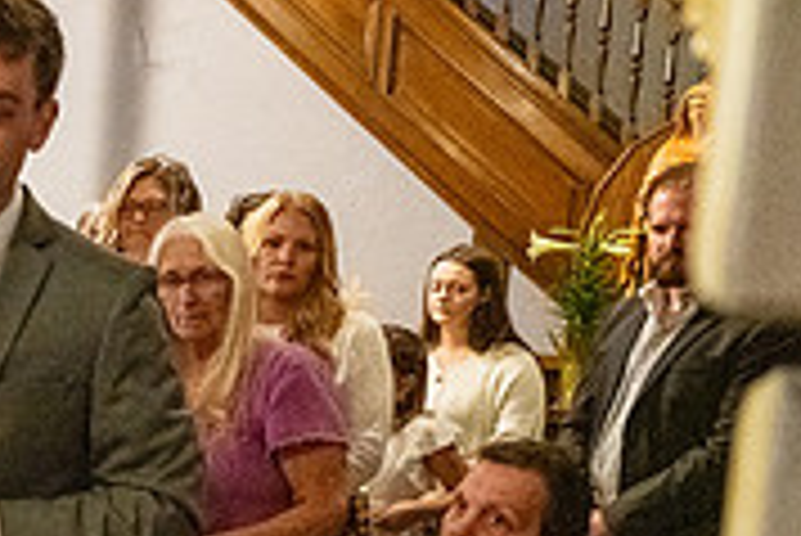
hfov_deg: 22.1
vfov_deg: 17.0
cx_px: -351
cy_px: 579
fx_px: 1737
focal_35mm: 78
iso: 5000
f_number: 4.5
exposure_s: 1/60
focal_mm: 24
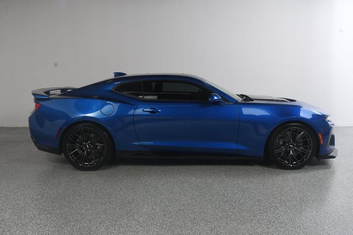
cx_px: 176
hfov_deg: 57.2
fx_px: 323
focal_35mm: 33
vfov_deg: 39.9
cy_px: 118
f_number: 10
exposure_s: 1/160
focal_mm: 22
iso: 100
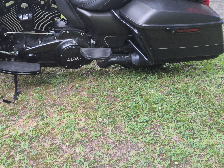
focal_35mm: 36
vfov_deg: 39.0
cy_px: 50
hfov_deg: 50.1
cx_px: 68
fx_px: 233
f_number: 2
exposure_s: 1/100
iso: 40
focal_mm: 3.08
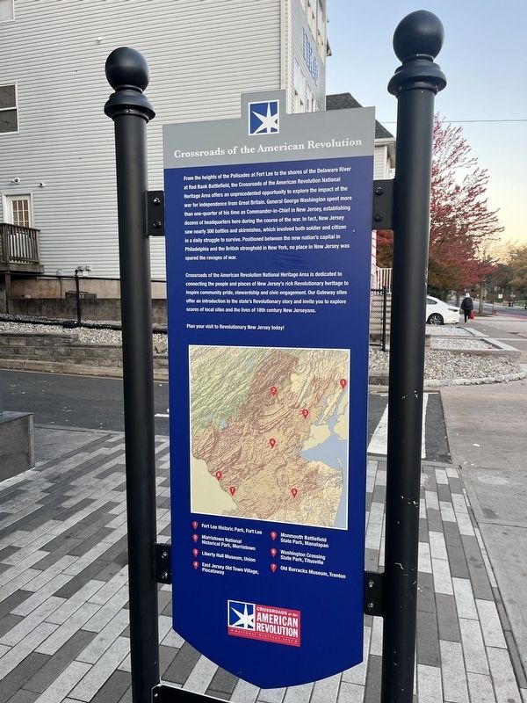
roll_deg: -1.0
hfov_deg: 53.1
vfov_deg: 67.3
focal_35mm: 26
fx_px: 528
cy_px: 352
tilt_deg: -5.7
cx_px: 264
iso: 80
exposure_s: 1/120
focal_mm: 5.1
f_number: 1.6
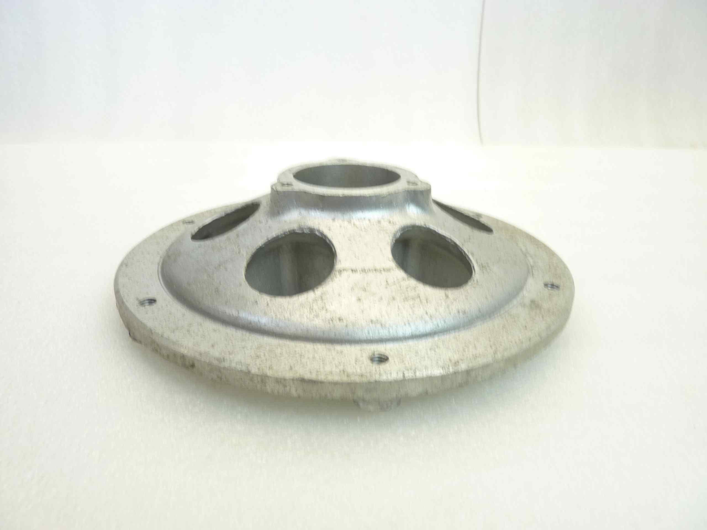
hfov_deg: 69.4
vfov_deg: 54.9
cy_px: 265
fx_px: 511
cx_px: 354
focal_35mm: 25
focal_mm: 4.1
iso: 80
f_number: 3.3
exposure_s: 1/20
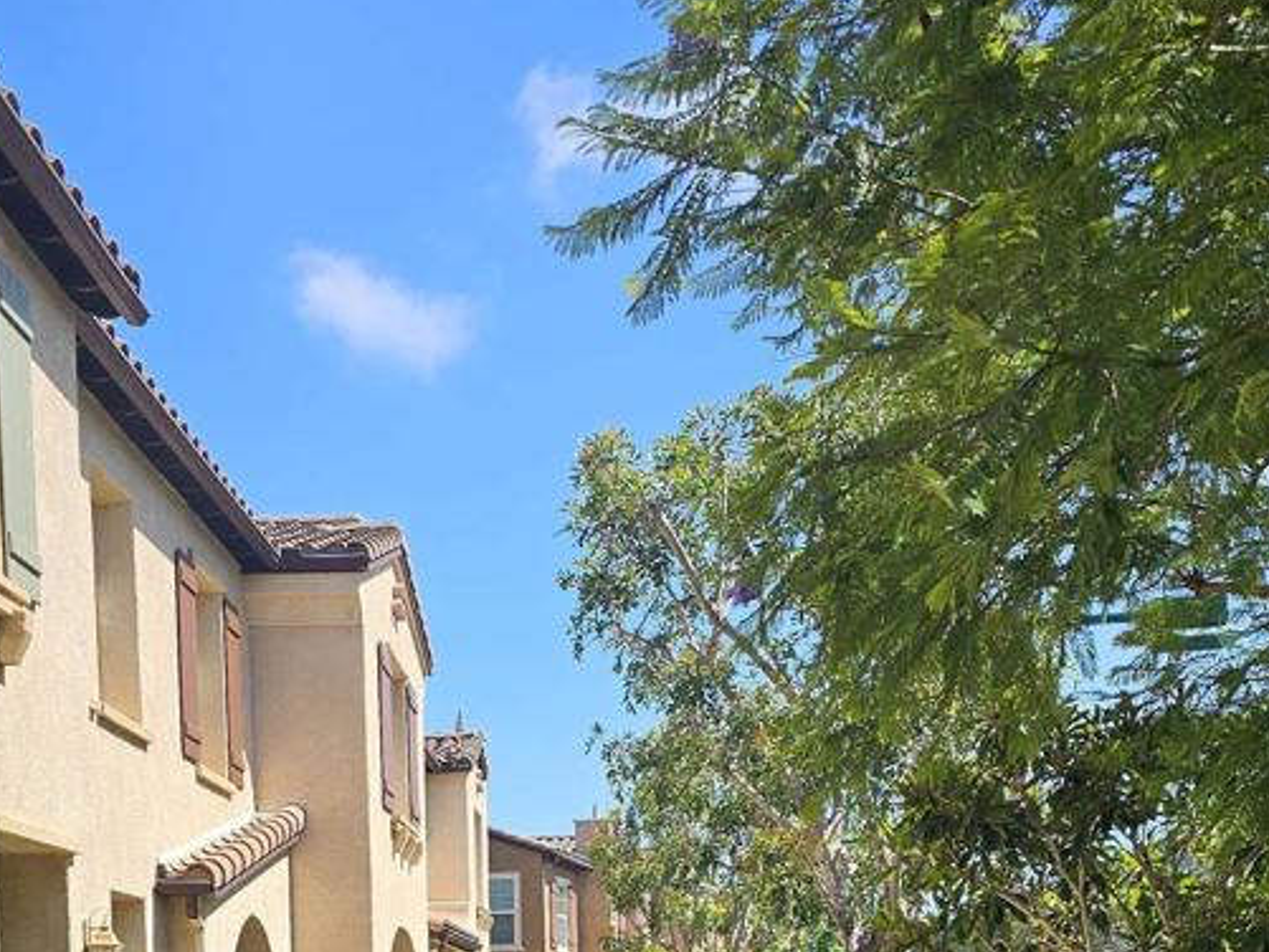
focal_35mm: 47
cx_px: 633
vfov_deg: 27.5
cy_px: 1119
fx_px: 1723
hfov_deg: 40.4
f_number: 1.7
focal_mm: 6.3
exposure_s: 1/416
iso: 10
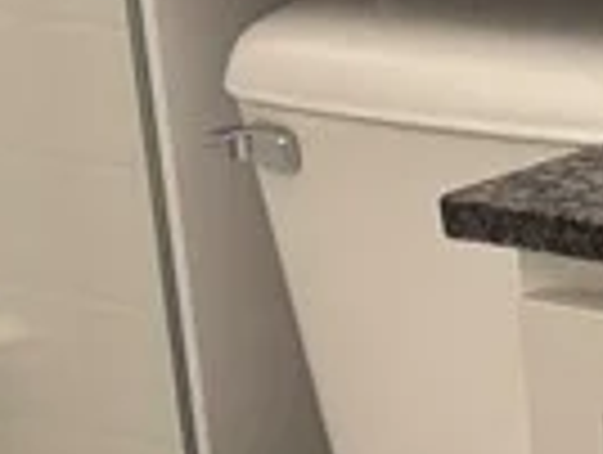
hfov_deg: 8.7
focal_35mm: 198
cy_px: 72
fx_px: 3455
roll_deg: +1.6
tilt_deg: -14.6
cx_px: 1624
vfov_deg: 7.5
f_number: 1.6
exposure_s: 1/60
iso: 100
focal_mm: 5.96
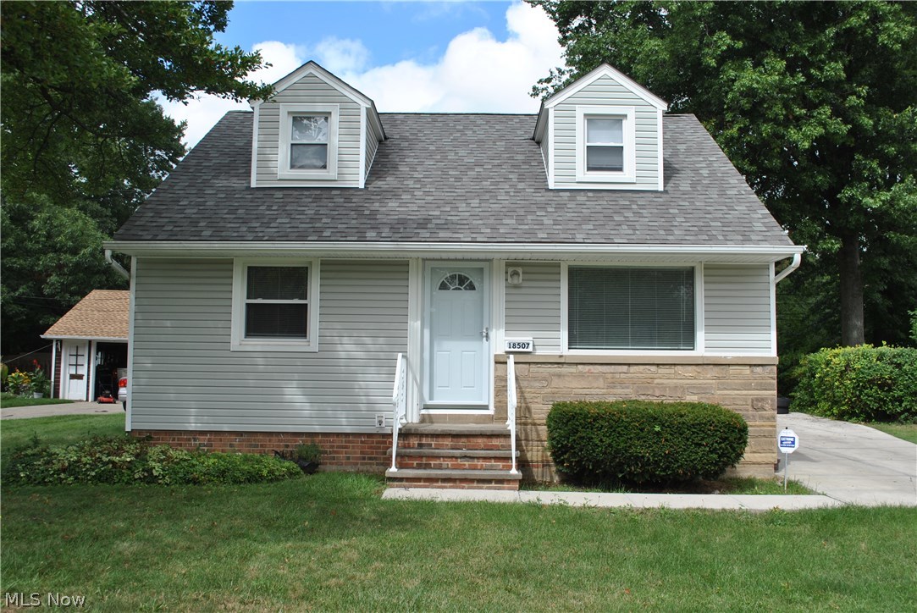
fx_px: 841
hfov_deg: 57.2
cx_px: 458
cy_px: 306
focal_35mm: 33
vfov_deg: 40.0
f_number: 8
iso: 100
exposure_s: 1/250
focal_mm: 22
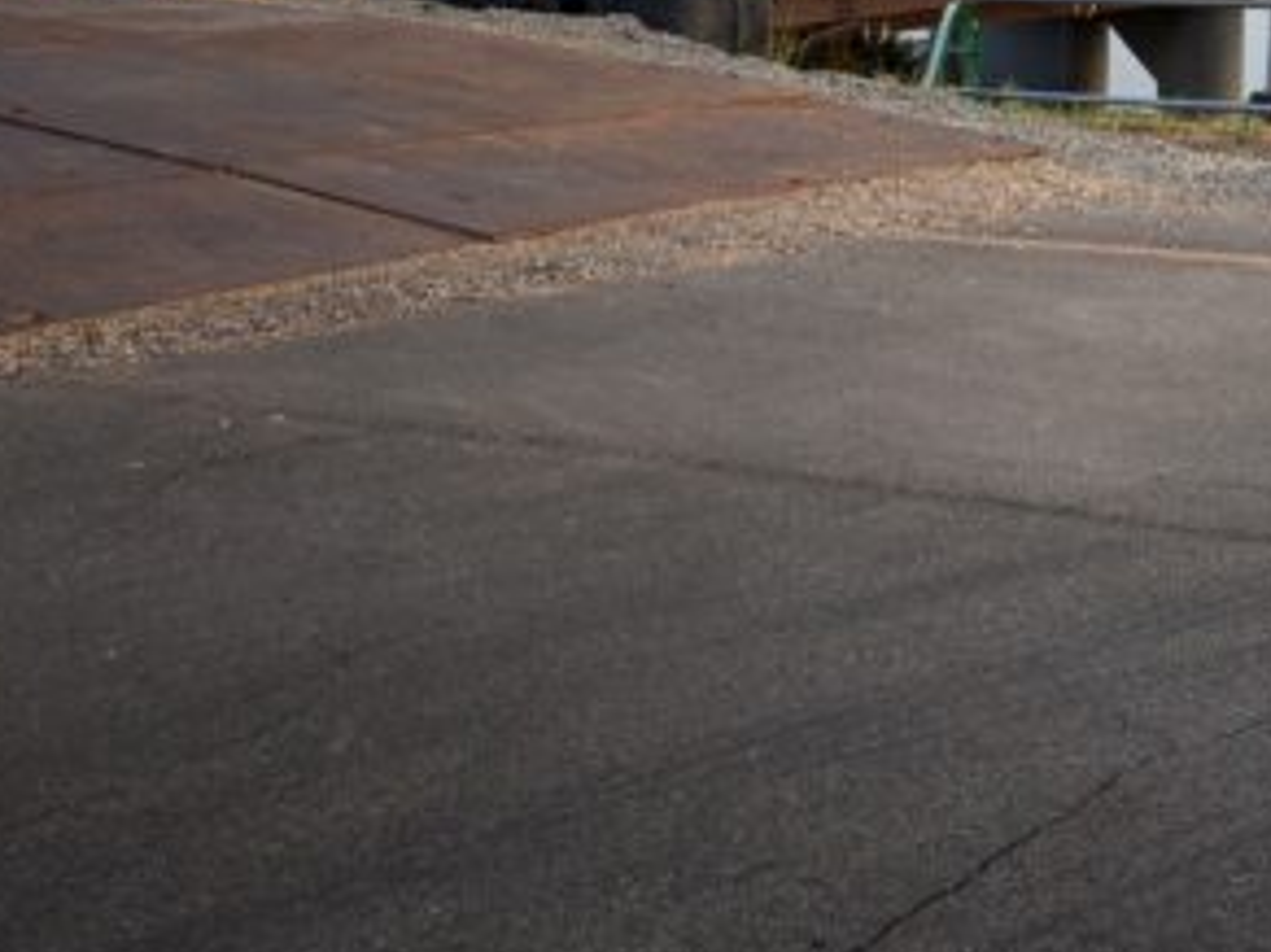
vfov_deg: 21.0
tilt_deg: +1.9
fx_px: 2386
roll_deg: +0.7
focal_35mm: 65
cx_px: 1557
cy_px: -203
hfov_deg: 26.3
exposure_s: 1/791
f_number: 1.6
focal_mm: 5.96
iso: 50
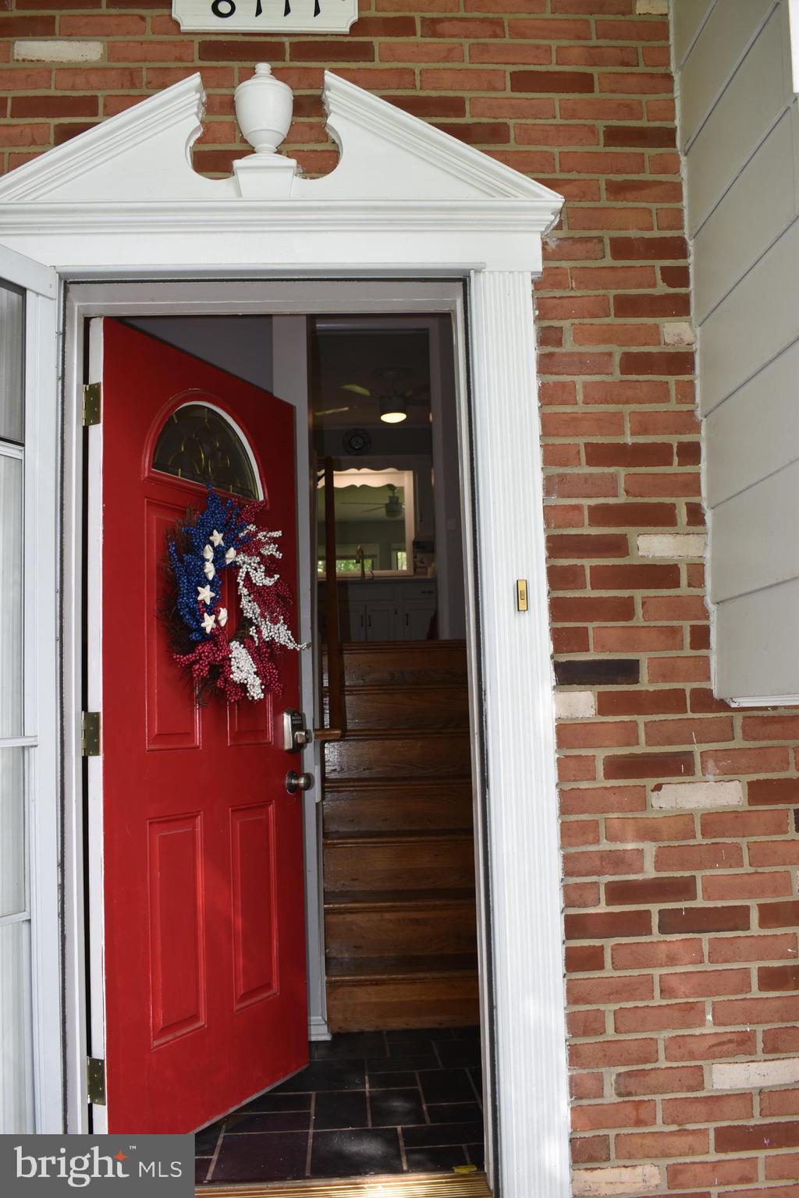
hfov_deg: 40.0
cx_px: 400
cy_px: 599
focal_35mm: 33
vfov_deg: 57.2
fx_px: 1099
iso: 160
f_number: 5.6
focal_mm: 22
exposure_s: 1/125
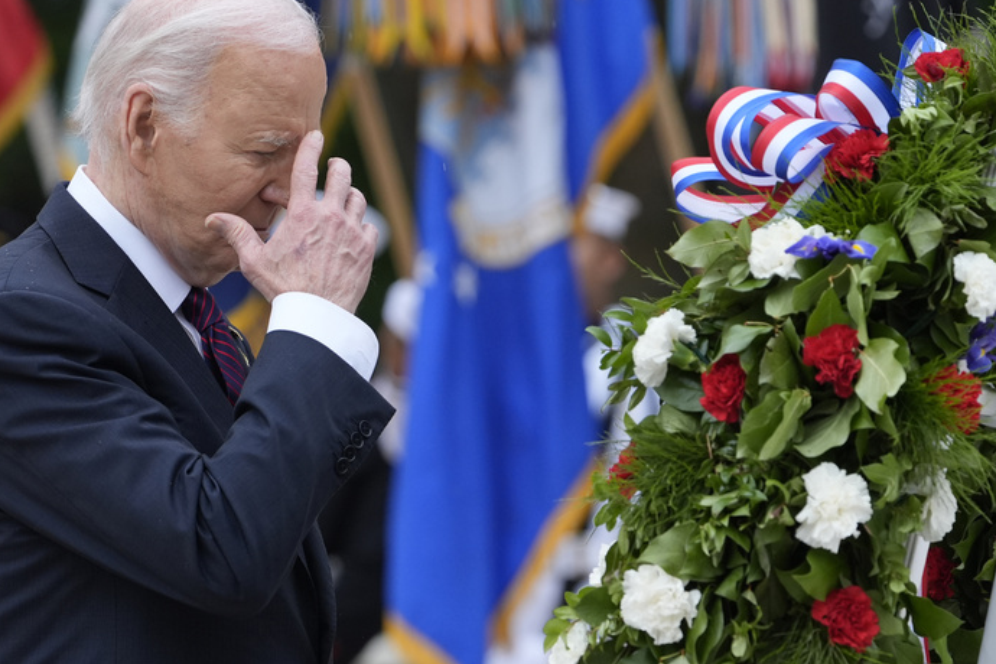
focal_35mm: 423
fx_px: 11702
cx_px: 524
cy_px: 390
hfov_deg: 4.9
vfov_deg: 3.3
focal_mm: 285
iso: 1250
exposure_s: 1/800
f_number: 7.1
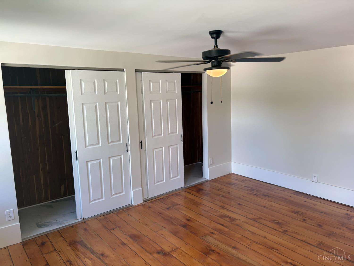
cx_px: 177
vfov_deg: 53.1
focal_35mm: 26
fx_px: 266
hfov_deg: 67.3
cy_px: 133
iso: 100
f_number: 1.6
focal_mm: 5.96
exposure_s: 1/120
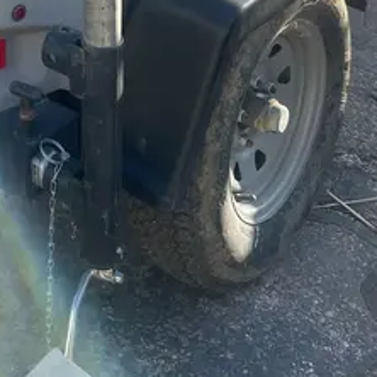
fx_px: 936
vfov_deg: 19.8
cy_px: -188
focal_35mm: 76
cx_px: -10
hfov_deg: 21.8
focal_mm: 4.2
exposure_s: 1/647
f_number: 1.6
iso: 32
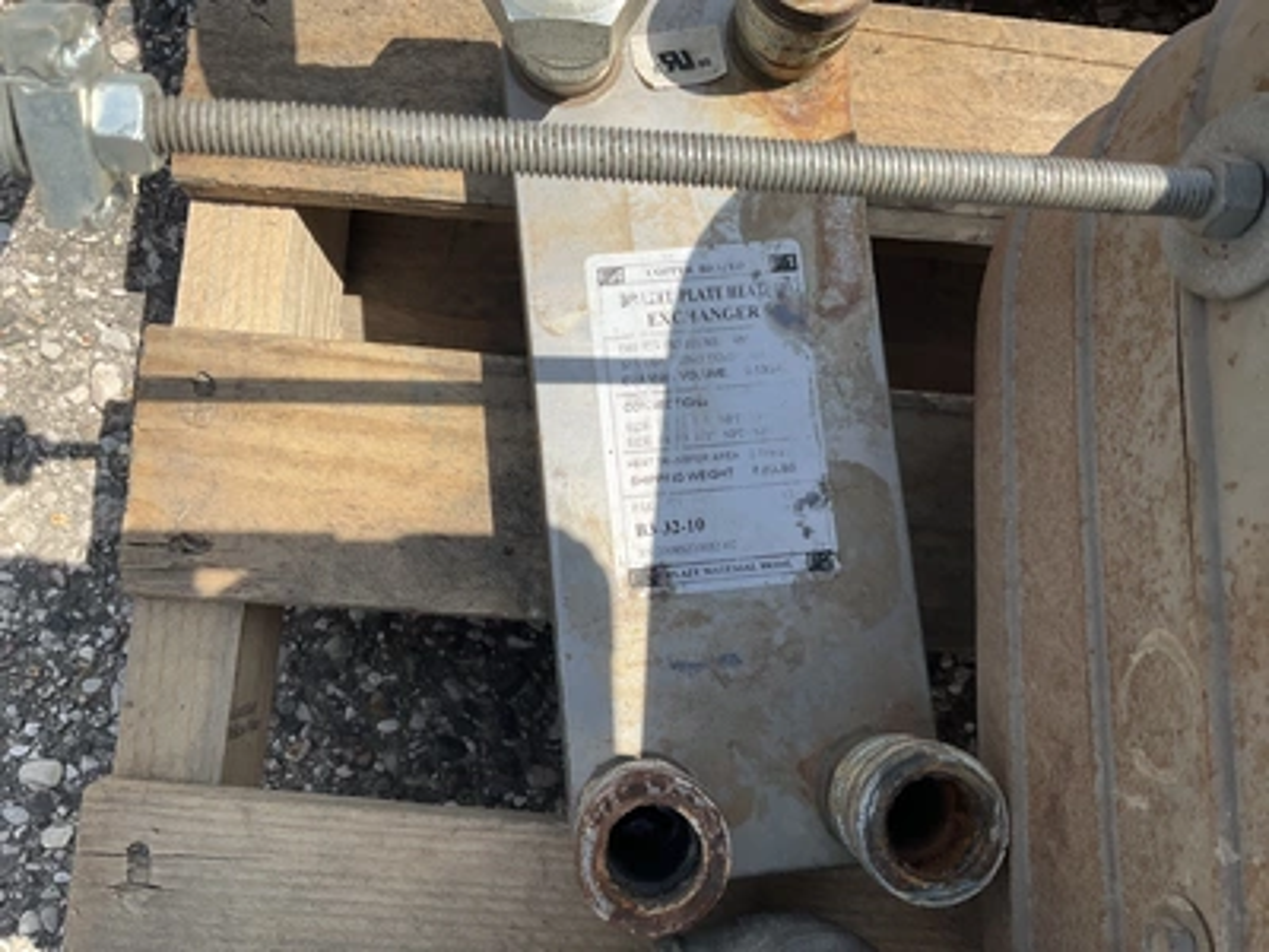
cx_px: 634
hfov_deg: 61.7
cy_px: 476
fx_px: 1063
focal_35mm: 29
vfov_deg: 48.2
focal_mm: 3
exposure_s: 1/1279
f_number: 1.8
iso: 25
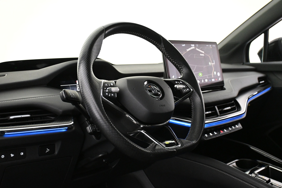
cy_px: 94
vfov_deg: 33.6
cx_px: 141
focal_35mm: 40
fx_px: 311
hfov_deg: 48.7
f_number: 4.5
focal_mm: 26.5
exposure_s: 1/40
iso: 4000
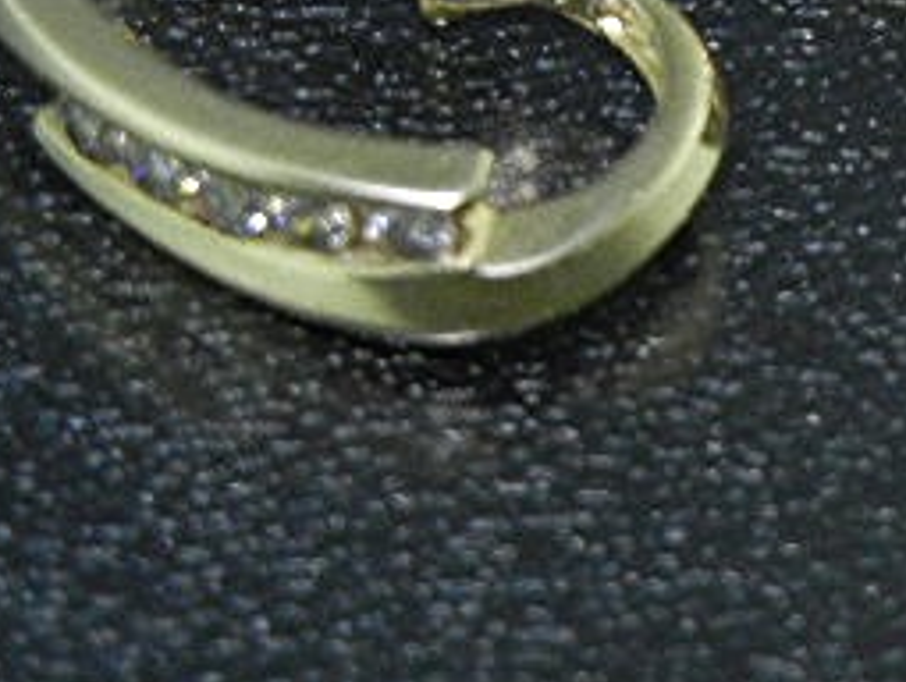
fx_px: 5059
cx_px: 920
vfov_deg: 7.7
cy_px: 18
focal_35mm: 193
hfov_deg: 10.1
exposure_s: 1/30
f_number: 8.6
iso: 800
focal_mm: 13.9
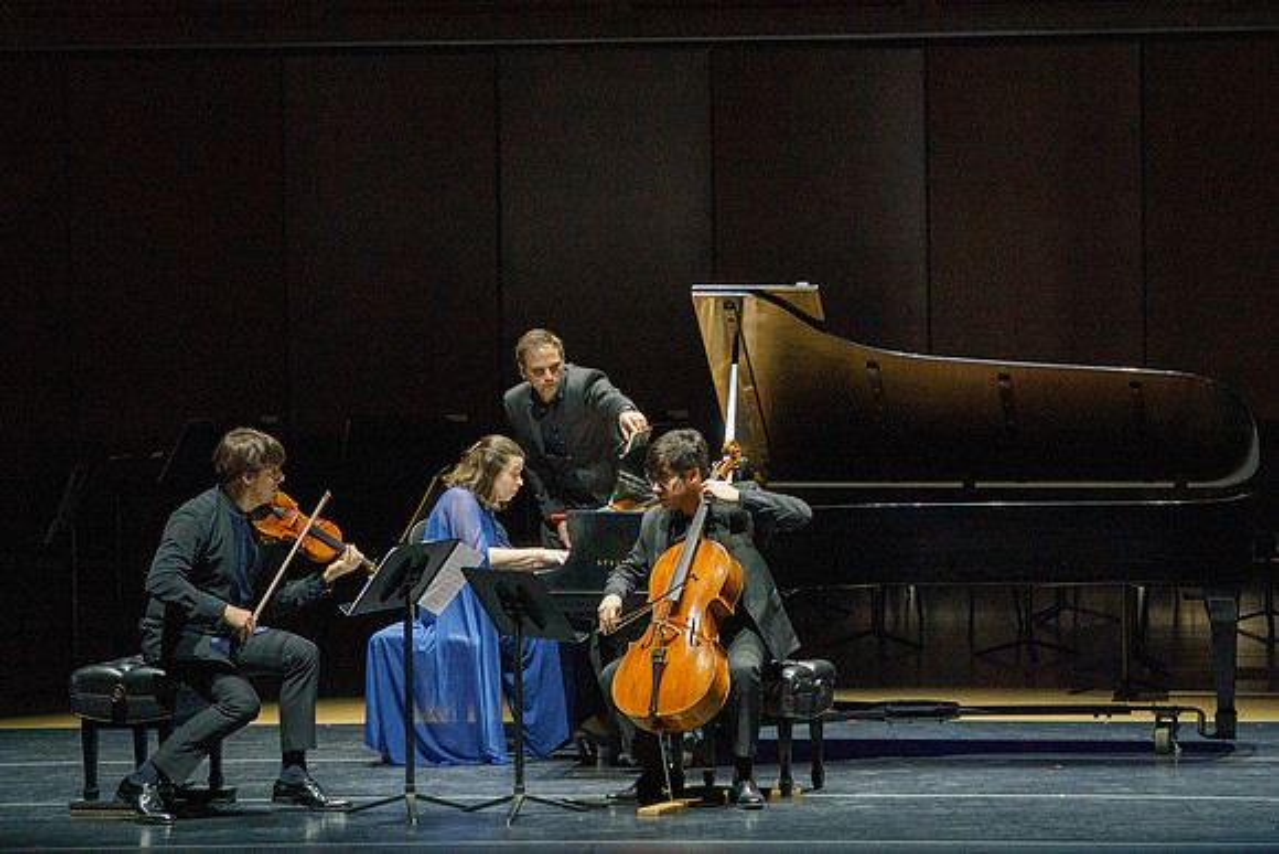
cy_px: 339
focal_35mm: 225
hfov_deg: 9.1
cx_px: 617
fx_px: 8011
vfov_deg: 6.1
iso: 4000
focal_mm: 187
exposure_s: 1/250
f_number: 7.1
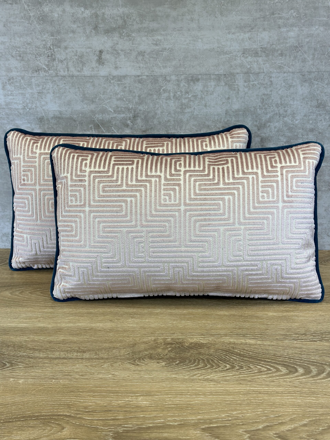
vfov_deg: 39.7
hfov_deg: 30.3
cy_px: 220
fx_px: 610
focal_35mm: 48
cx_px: 165
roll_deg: +1.7
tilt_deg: -19.4
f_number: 1.78
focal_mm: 6.86
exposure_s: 1/210
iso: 80
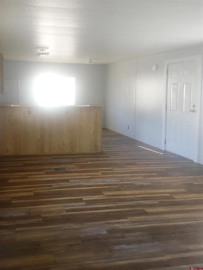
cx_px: 102
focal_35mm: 29
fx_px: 227
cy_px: 135
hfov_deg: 48.2
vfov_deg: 61.7
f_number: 2.2
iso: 100
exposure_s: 1/30
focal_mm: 4.15
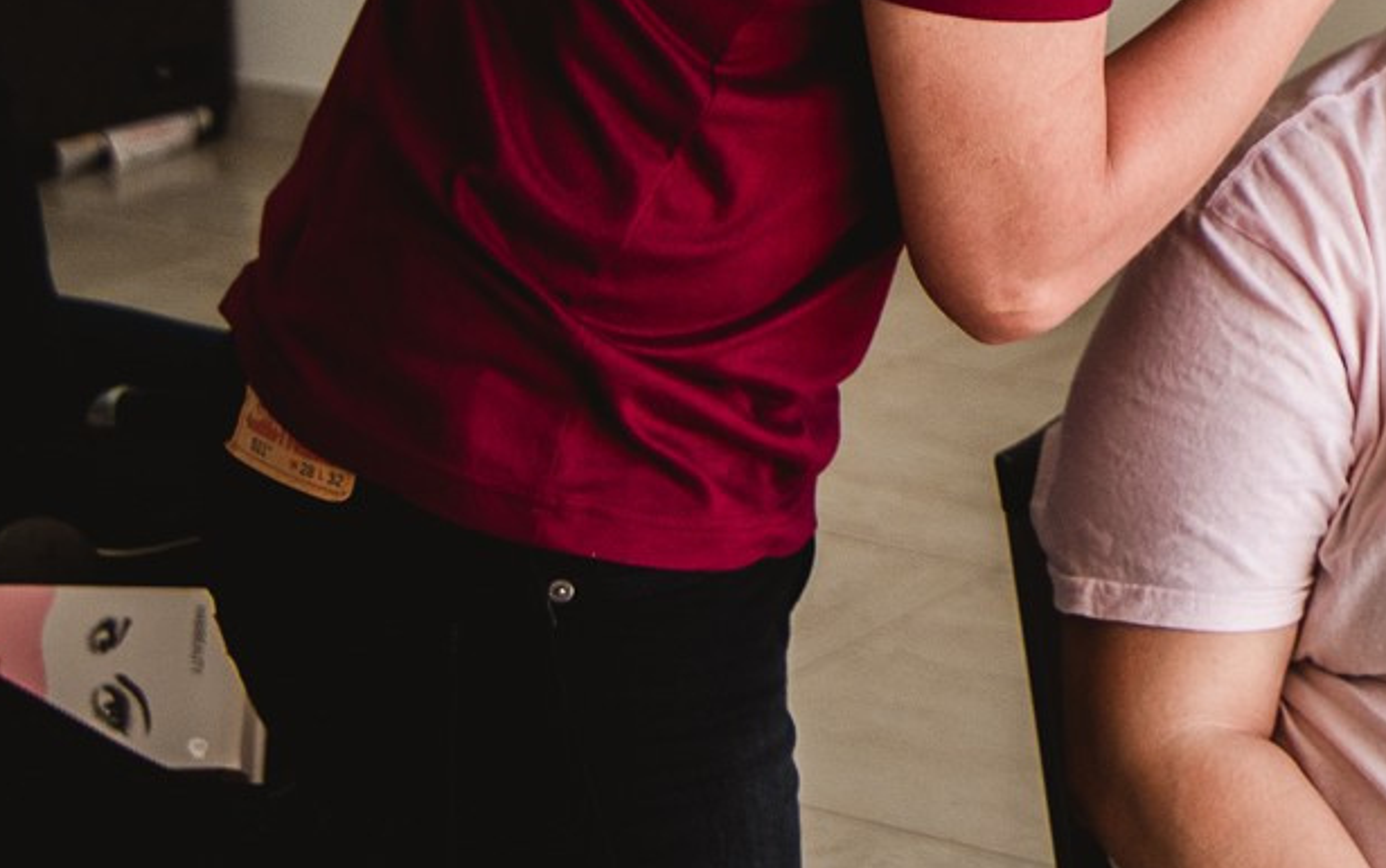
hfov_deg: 20.4
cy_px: 51
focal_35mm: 95
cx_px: 1665
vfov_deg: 13.6
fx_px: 3590
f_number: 3.5
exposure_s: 1/400
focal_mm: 28
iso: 400
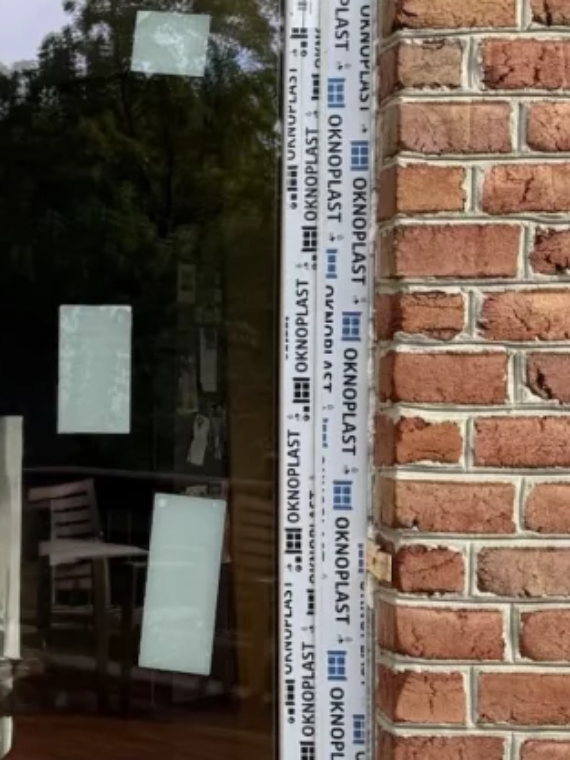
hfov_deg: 20.0
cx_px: -111
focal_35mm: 69
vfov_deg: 28.2
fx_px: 1514
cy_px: 368
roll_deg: +0.0
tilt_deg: -0.5
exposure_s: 1/967
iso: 80
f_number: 1.78
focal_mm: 6.76
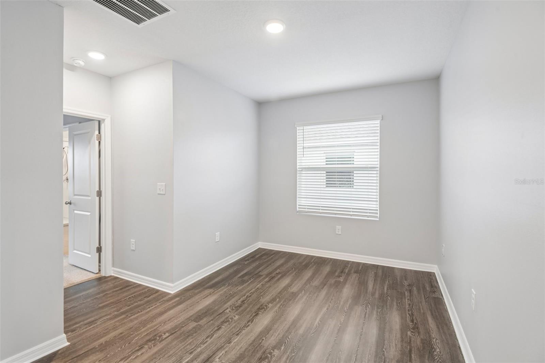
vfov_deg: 73.7
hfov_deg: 96.7
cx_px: 272
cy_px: 182
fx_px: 242
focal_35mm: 16
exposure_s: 1/13
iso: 400
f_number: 8
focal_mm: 16
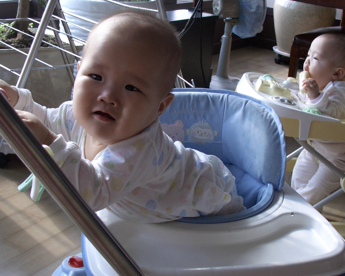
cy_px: 146
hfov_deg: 35.3
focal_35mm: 53
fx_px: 541
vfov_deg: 28.6
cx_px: 192
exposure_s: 1/125
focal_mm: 7.1
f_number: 2.8
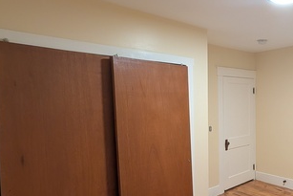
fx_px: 220
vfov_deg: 47.8
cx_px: 265
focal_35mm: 27
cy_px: 115
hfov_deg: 57.5
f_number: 1.7
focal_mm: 2.02
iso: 240
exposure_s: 1/24
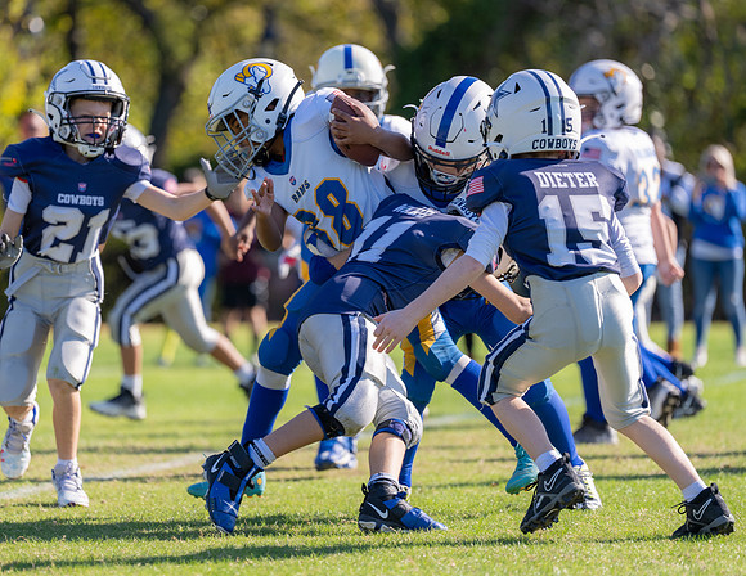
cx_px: 280
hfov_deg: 8.8
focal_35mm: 222
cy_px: 255
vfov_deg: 6.8
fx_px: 4843
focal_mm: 168
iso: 100
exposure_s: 1/1250
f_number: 2.8
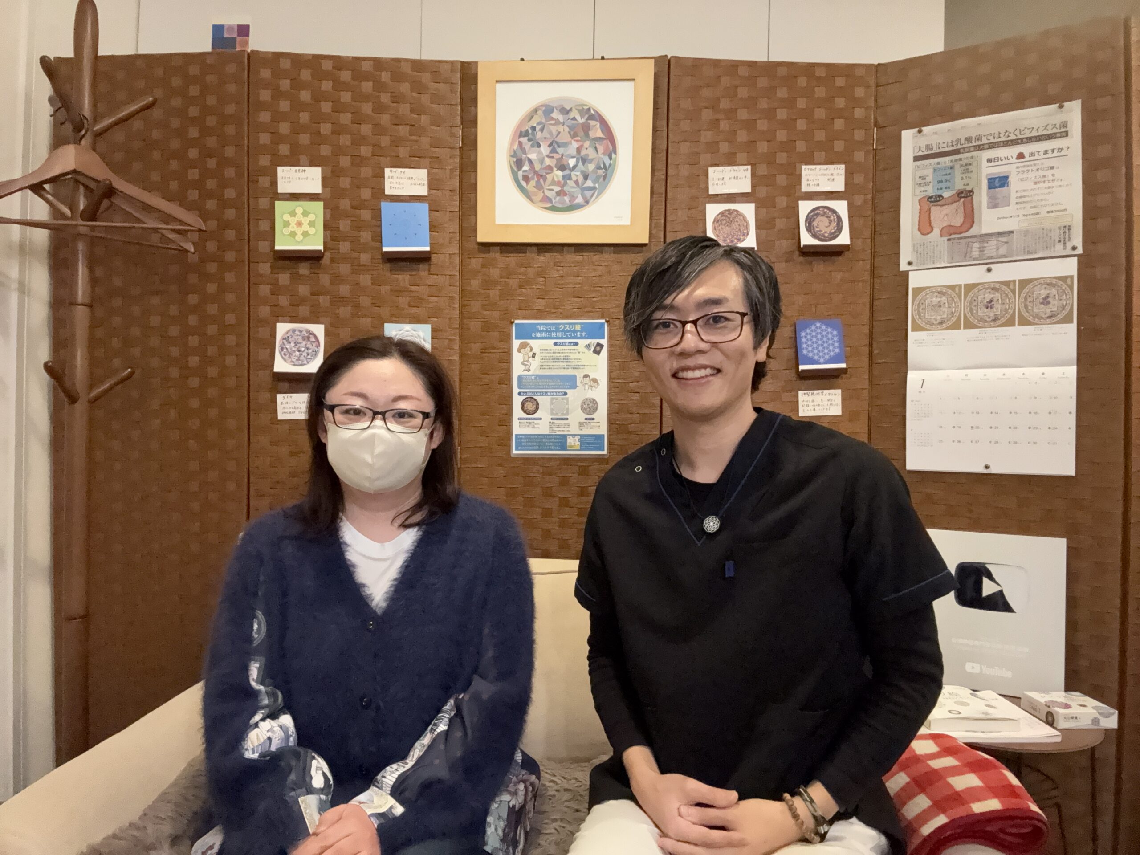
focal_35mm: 23
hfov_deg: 73.9
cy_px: 428
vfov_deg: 58.9
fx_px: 757
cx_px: 570
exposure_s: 1/29
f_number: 1.9
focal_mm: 2.69
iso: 400
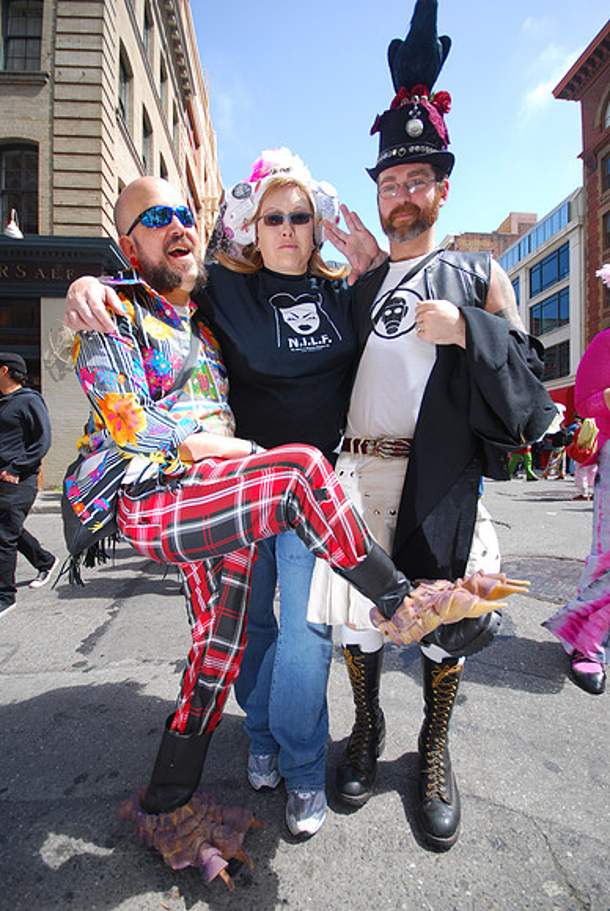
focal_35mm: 15
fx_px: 380
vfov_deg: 100.3
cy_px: 456
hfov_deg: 77.5
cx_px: 305
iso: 100
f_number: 4
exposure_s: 1/180
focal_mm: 10
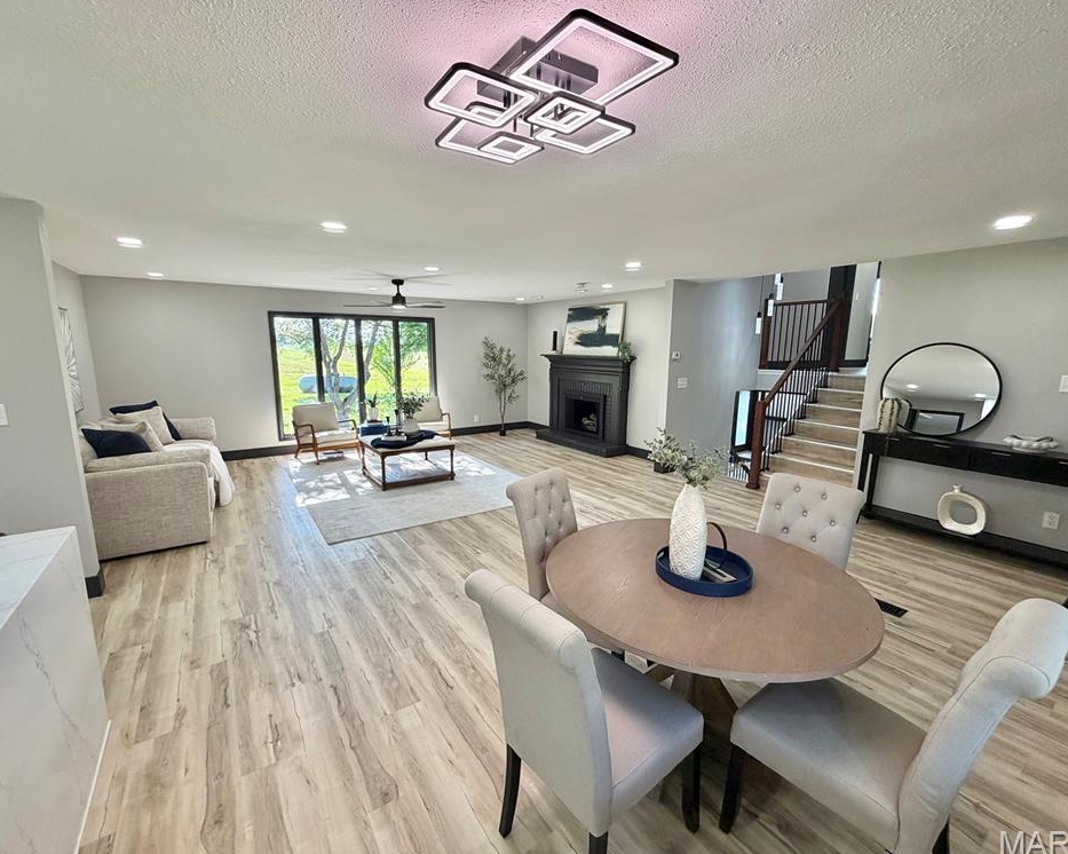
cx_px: 528
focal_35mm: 15
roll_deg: +0.0
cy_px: 428
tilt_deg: -9.9
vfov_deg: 84.0
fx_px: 474
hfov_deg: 96.8
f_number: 2.2
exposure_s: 1/121
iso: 160
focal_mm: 2.22
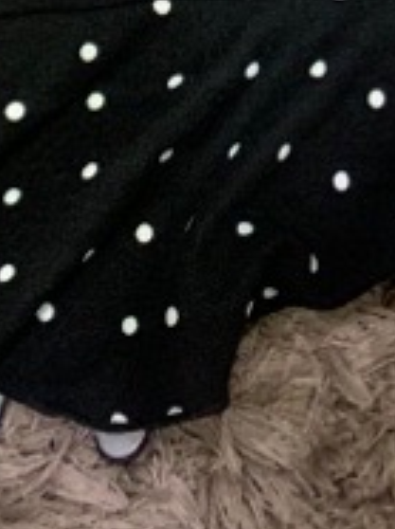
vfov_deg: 11.5
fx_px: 2135
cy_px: -765
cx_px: 523
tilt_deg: -66.8
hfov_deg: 10.3
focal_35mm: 140
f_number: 1.8
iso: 400
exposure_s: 1/33
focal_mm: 4.25
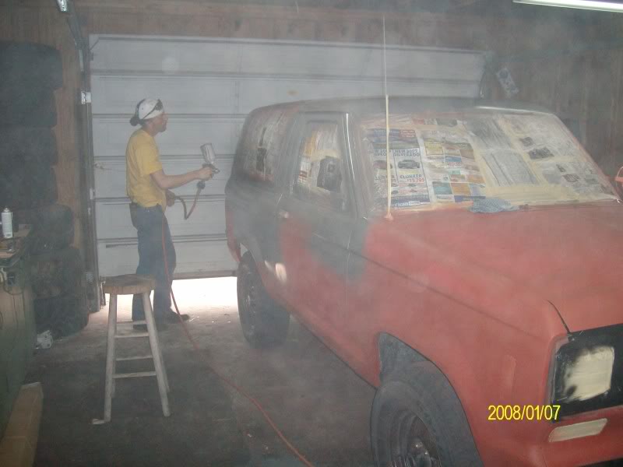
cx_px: 312
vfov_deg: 40.7
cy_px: 234
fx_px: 630
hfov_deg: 52.6
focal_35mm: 35
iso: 200
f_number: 2.8
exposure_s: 1/40
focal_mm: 5.8
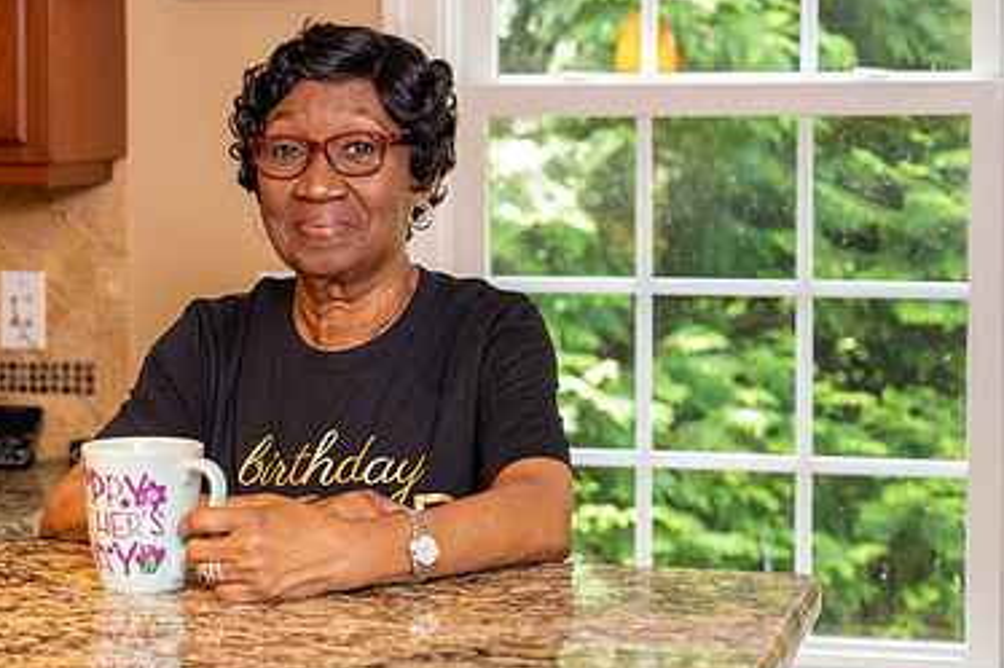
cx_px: 290
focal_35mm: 92
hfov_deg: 22.0
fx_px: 2565
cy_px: 231
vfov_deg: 14.8
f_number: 4.5
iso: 1250
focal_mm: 58
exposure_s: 1/125
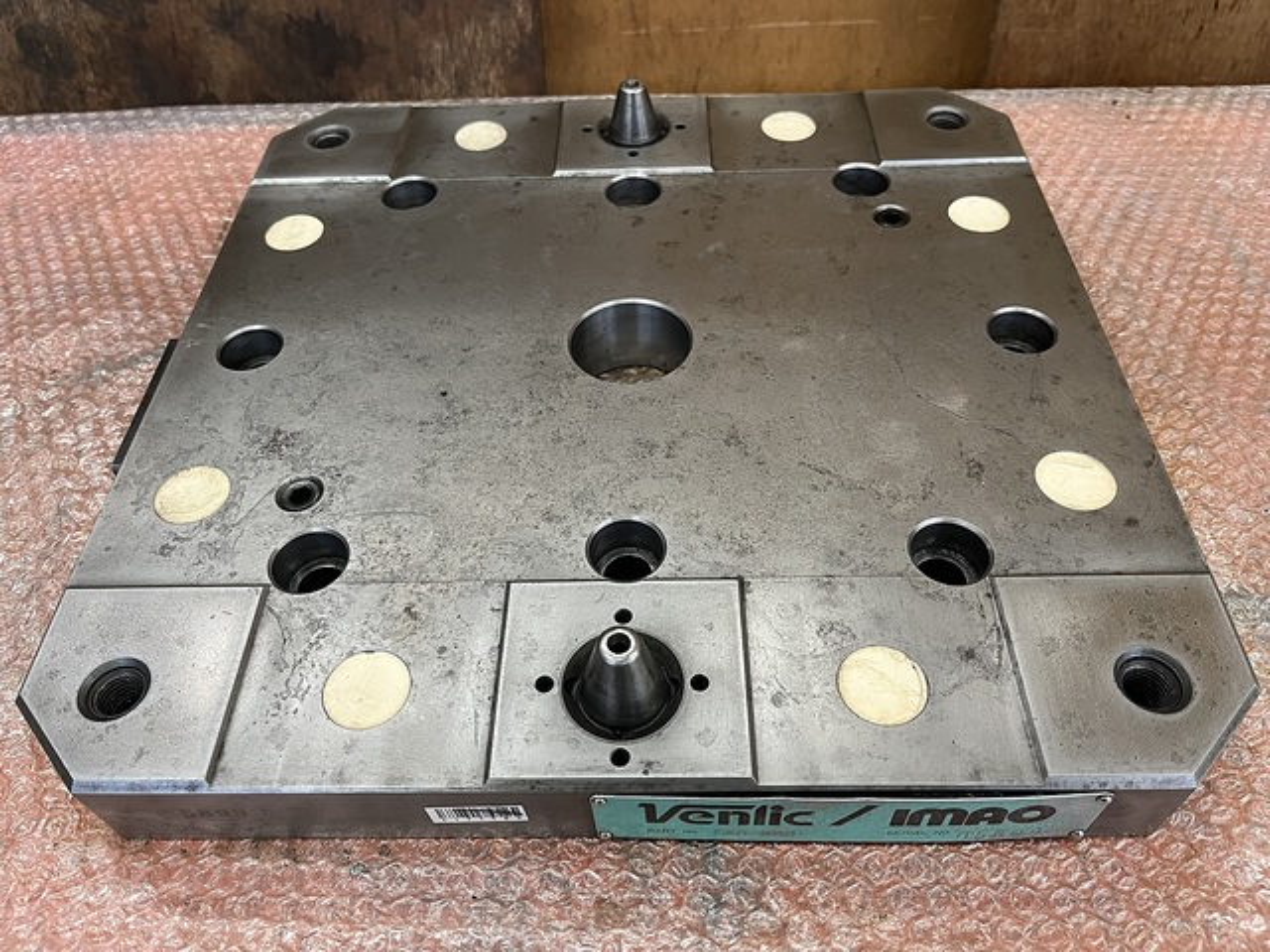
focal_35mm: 26
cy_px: 476
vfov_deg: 53.1
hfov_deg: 67.3
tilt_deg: -50.9
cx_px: 635
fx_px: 954
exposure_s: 1/79
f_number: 1.6
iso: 125
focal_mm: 5.1
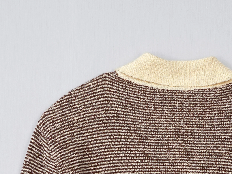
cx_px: 181
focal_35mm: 130
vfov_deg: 10.7
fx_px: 873
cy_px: 300
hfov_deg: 15.1
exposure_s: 1/40
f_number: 9
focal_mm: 33
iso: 400
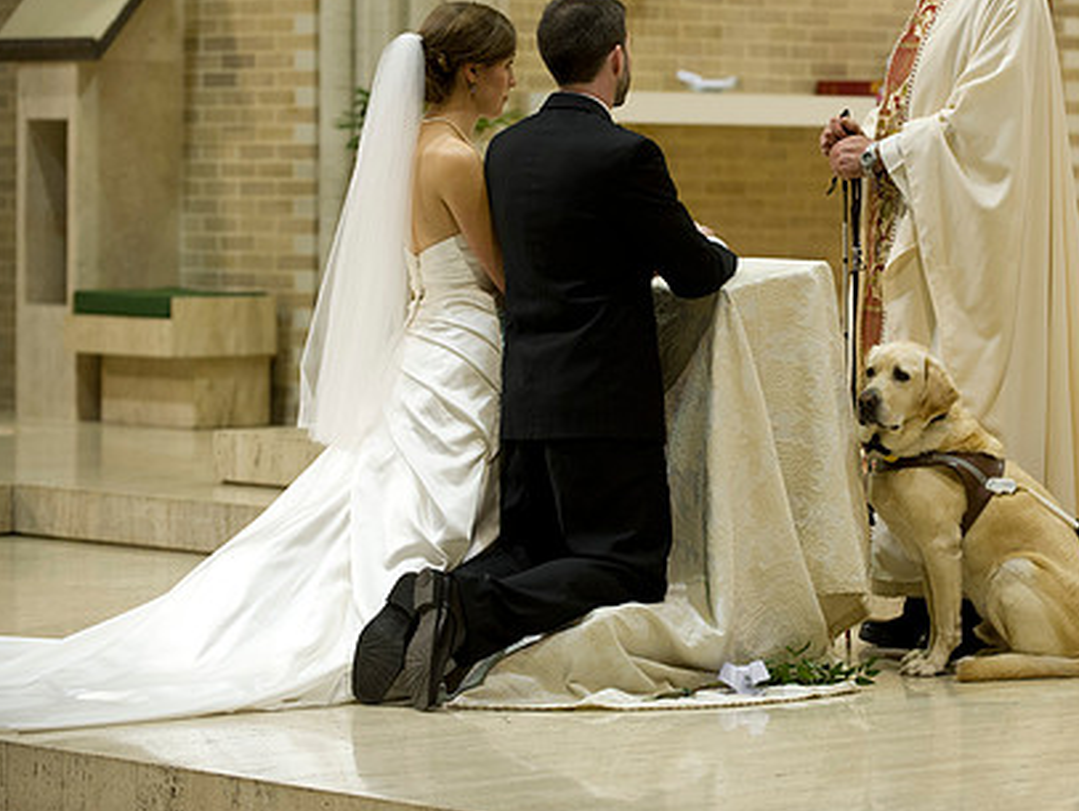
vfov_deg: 9.8
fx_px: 4710
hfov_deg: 13.1
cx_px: 686
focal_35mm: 151
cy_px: 330
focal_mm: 110
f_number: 2.8
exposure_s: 1/60
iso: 1250
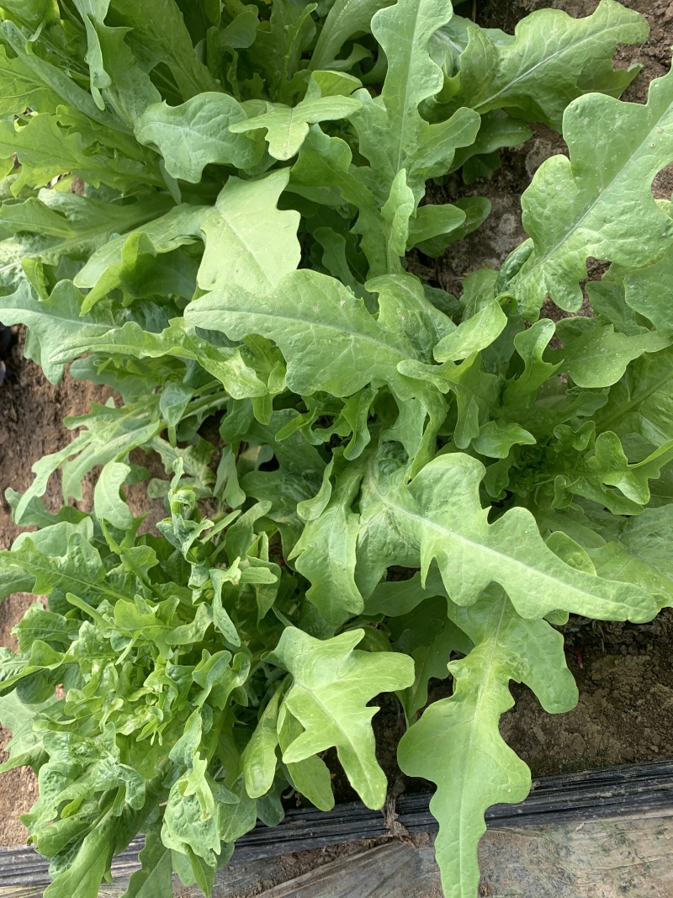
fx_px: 674
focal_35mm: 26
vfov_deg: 67.3
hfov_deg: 53.1
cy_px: 449
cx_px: 336
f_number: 1.8
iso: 25
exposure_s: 1/288
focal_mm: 4.25
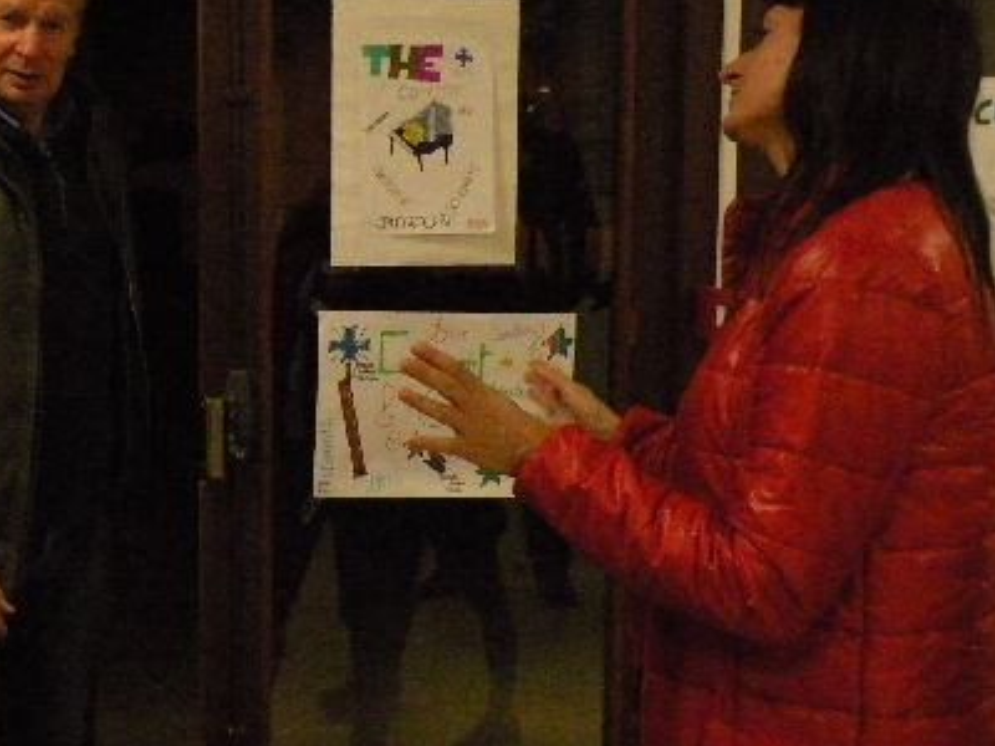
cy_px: 341
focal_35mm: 54
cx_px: 206
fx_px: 1552
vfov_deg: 27.0
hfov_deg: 34.5
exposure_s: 1/125
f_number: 2.8
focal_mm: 4.7
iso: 800
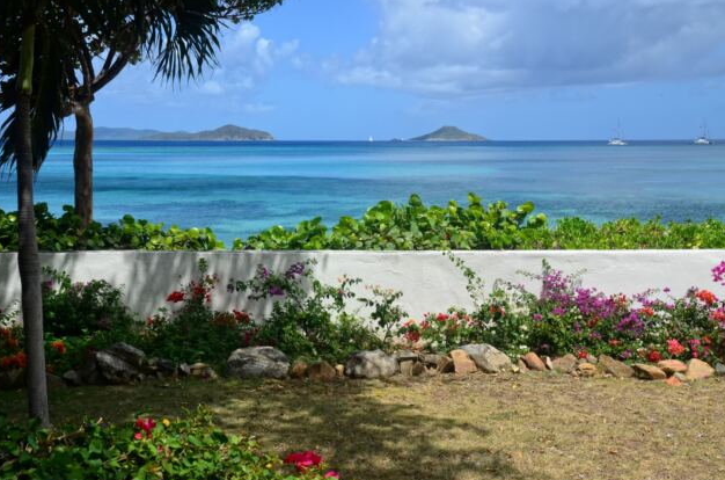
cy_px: 242
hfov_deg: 41.6
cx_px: 357
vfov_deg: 28.2
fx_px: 954
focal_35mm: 48
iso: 200
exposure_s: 1/200
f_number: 16
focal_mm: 31
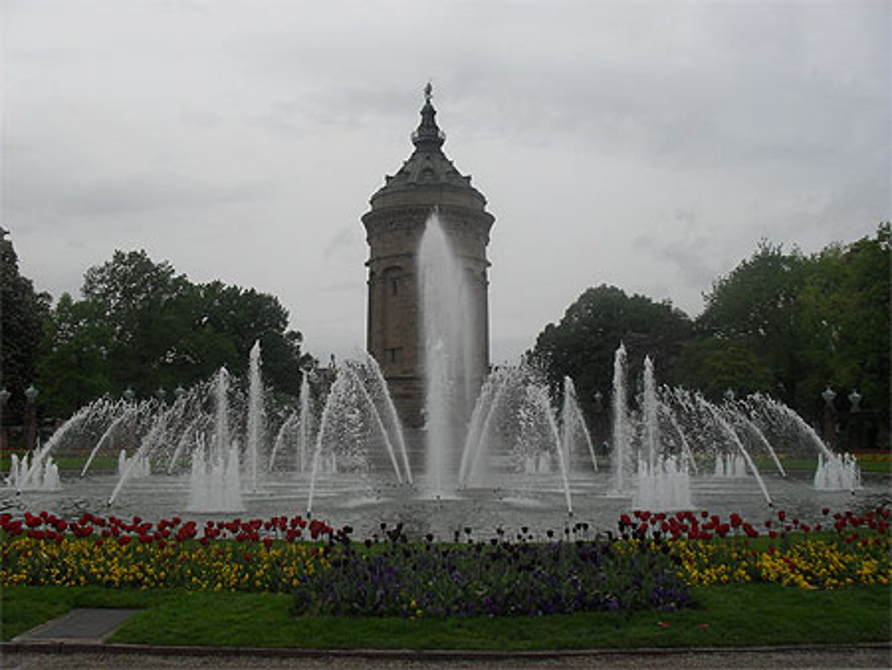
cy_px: 335
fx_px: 902
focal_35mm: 35
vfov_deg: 40.7
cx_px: 446
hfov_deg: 52.6
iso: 100
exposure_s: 1/350
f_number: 8.4
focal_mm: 6.3
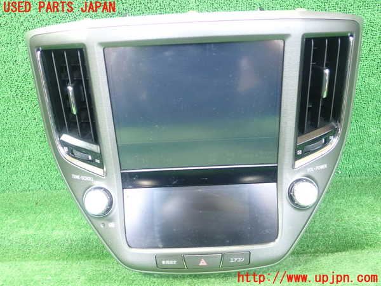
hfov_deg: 60.0
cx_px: 190
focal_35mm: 30
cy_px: 143
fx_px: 330
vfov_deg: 46.8
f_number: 2.3
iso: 800
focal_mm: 5.5
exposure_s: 1/80
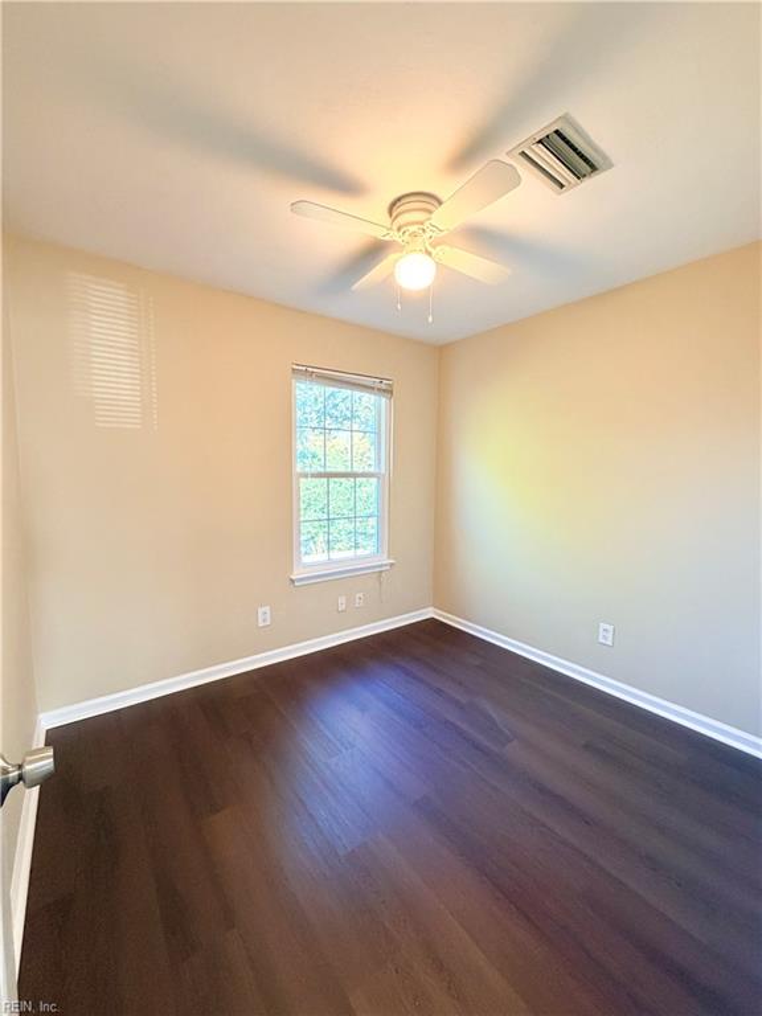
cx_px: 381
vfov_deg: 102.1
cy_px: 508
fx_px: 411
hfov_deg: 85.7
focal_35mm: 14
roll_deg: -1.1
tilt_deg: -4.1
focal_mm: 2.22
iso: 250
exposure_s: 1/60
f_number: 2.2
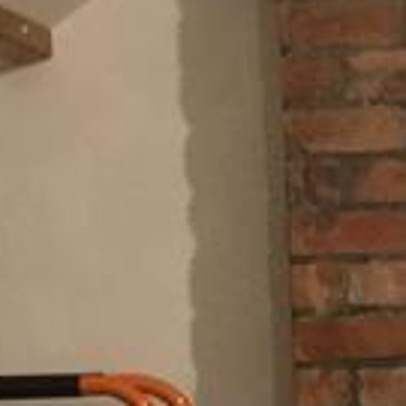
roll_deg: +2.2
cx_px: 508
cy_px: 442
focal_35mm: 195
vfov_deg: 8.9
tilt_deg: +0.5
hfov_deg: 8.8
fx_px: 2588
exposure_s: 1/17
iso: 250
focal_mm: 4.15
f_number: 2.2
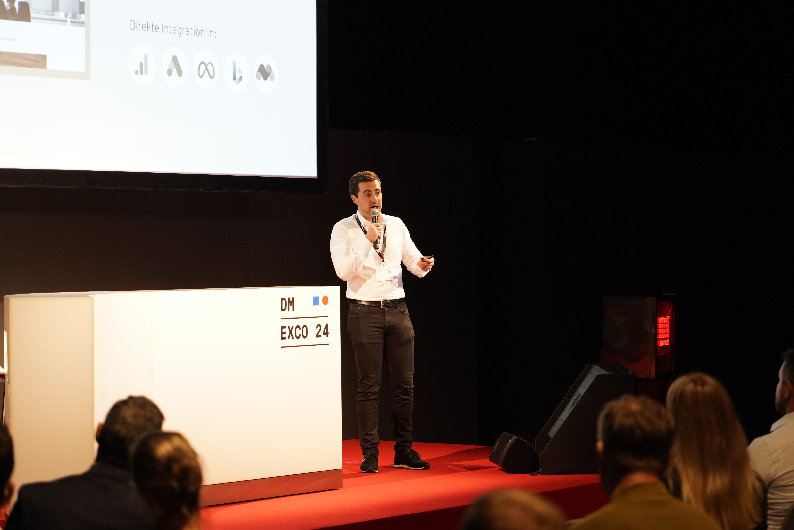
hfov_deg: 19.5
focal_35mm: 105
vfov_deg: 13.0
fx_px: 2316
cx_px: 397
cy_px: 265
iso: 2000
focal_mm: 105
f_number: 4
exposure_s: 1/125
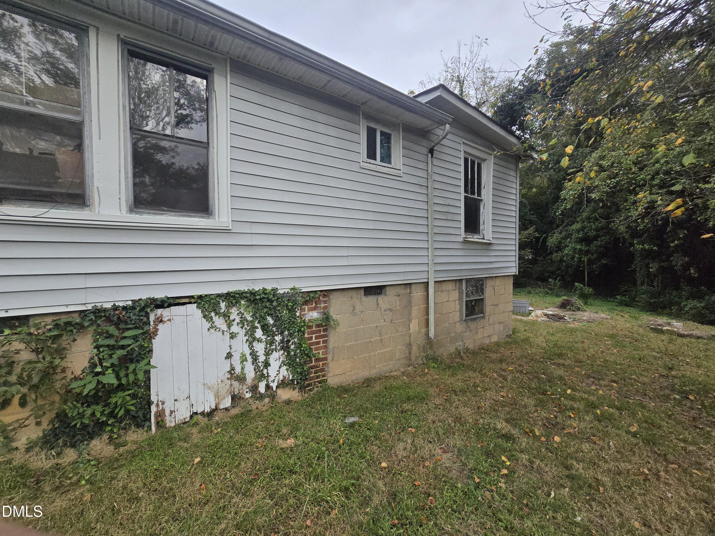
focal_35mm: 13
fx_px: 269
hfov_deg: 106.2
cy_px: 268
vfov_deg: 89.9
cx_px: 358
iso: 160
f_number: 2.2
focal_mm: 2.2
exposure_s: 1/2000
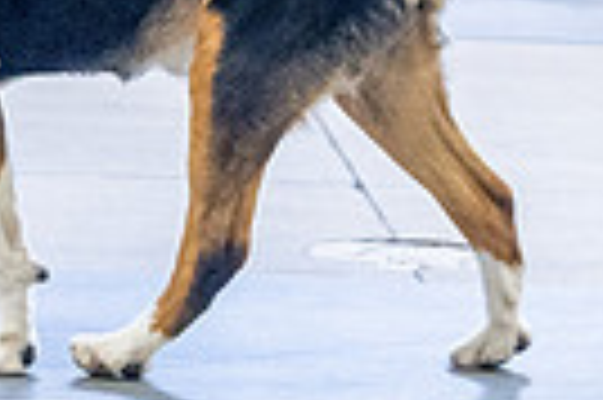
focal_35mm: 329
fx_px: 5504
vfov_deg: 4.1
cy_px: -380
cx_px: -36
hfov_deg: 6.2
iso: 6400
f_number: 3.5
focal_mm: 76
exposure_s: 1/320
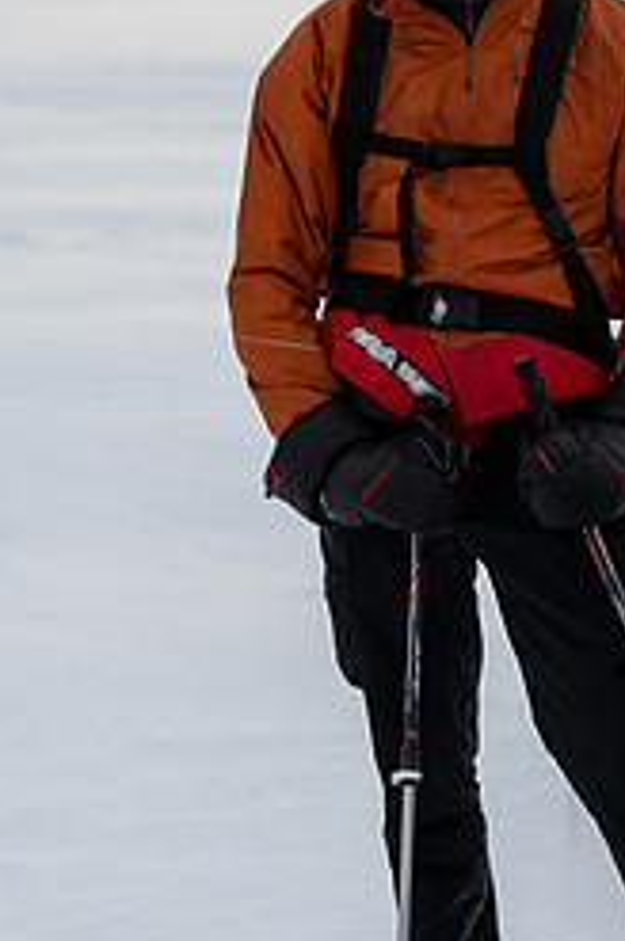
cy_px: 415
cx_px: 535
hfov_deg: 7.3
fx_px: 4857
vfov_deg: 11.1
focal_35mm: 186
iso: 100
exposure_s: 1/250
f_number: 4.5
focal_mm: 102
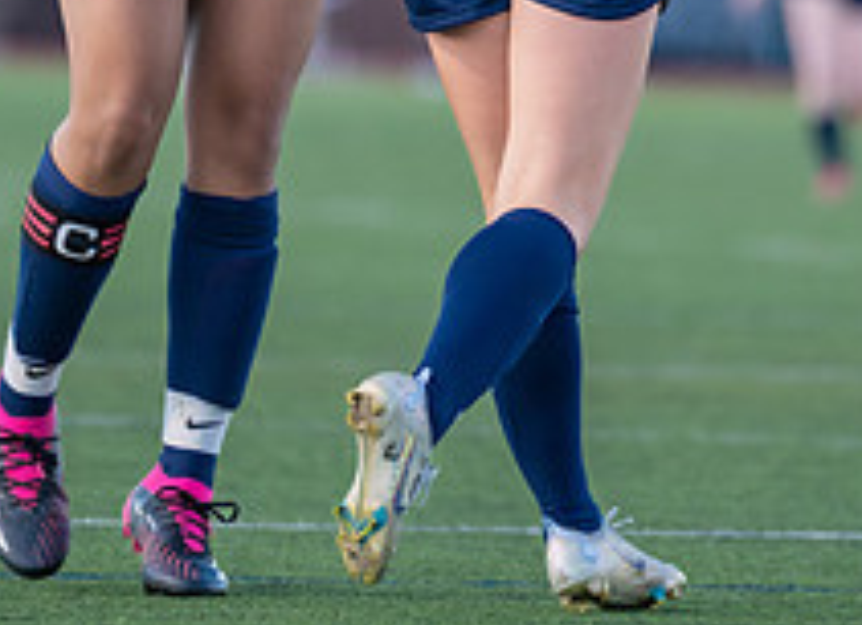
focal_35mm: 671
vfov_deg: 2.2
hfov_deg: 3.0
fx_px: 16512
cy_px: -191
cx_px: 470
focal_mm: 200
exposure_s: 1/1000
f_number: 2.8
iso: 640
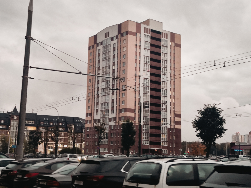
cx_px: 126
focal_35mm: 24
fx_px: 174
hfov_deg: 71.6
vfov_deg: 56.8
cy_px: 94
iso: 421
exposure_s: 1/33.3
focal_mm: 4.68
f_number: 1.8
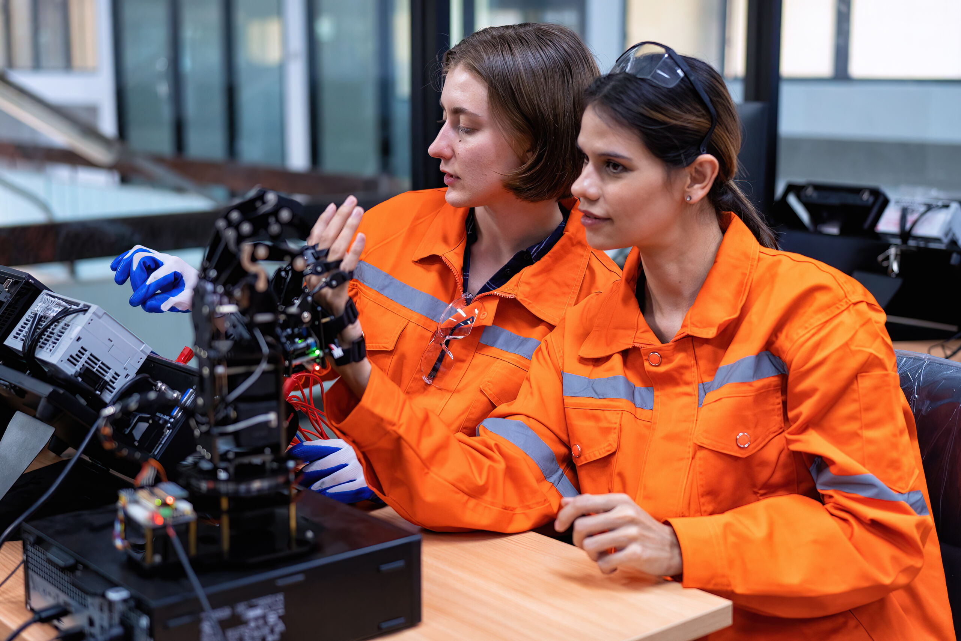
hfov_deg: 38.2
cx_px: 480
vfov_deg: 26.0
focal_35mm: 52
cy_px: 320
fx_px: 1388
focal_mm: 35
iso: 1000
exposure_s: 1/1250
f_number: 1.4
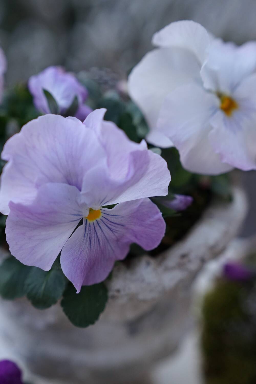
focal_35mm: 62
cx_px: 128
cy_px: 192
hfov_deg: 21.9
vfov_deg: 32.4
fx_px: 661
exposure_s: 1/160
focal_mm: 62
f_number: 4
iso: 1600
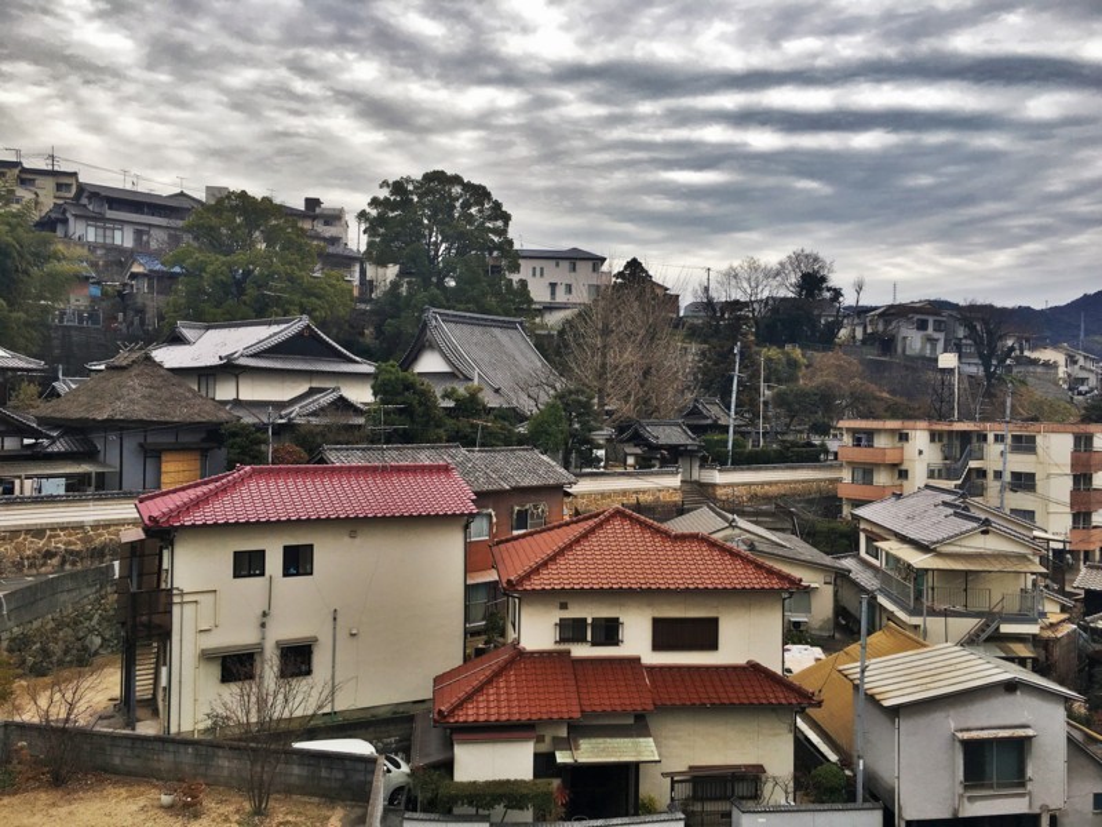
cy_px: 414
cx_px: 551
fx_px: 923
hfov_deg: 61.7
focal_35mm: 29
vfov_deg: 48.2
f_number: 2.2
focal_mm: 4.15
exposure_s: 1/127
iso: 25
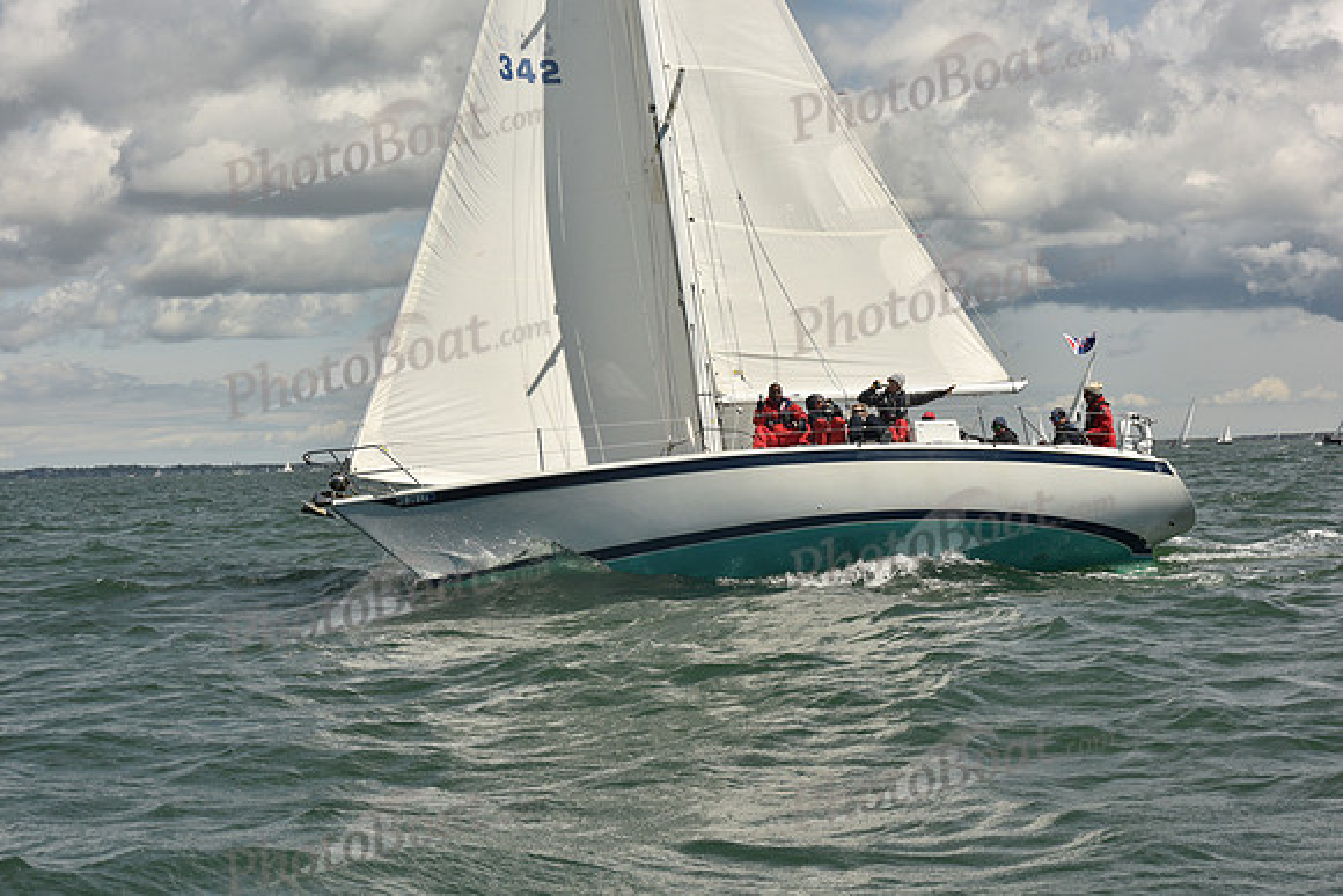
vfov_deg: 19.5
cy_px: 448
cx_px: 672
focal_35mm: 70
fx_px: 2612
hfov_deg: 28.8
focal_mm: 70
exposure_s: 1/800
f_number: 14
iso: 320
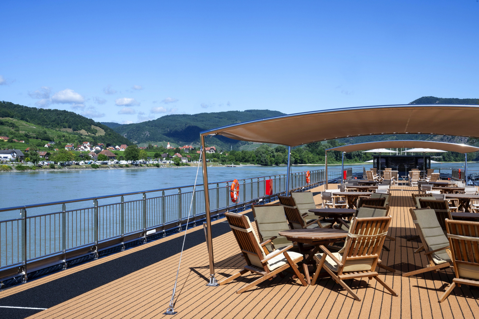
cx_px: 240
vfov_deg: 32.6
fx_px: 545
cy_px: 160
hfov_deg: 47.4
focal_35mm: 41
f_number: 16
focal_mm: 41
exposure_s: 1/160
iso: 320
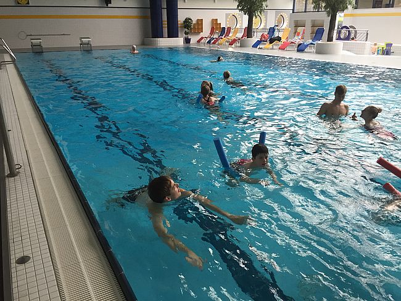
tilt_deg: -18.6
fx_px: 336
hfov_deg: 61.6
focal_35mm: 29
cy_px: 150
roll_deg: +0.6
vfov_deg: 48.3
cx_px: 200
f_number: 2.2
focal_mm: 4.15
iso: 50
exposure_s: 1/33
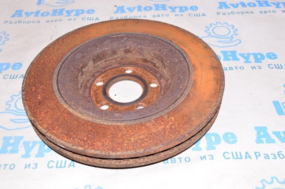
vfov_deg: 35.4
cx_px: 142
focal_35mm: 38
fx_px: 296
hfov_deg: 51.3
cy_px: 94
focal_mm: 25
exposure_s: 1/200
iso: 1600
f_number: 8
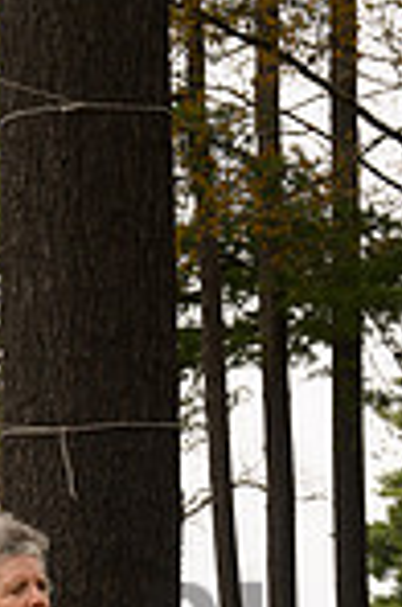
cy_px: 718
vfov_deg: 13.4
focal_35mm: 149
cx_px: 59
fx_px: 2507
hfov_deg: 9.1
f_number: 8
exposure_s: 1/640
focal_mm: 49
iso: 400
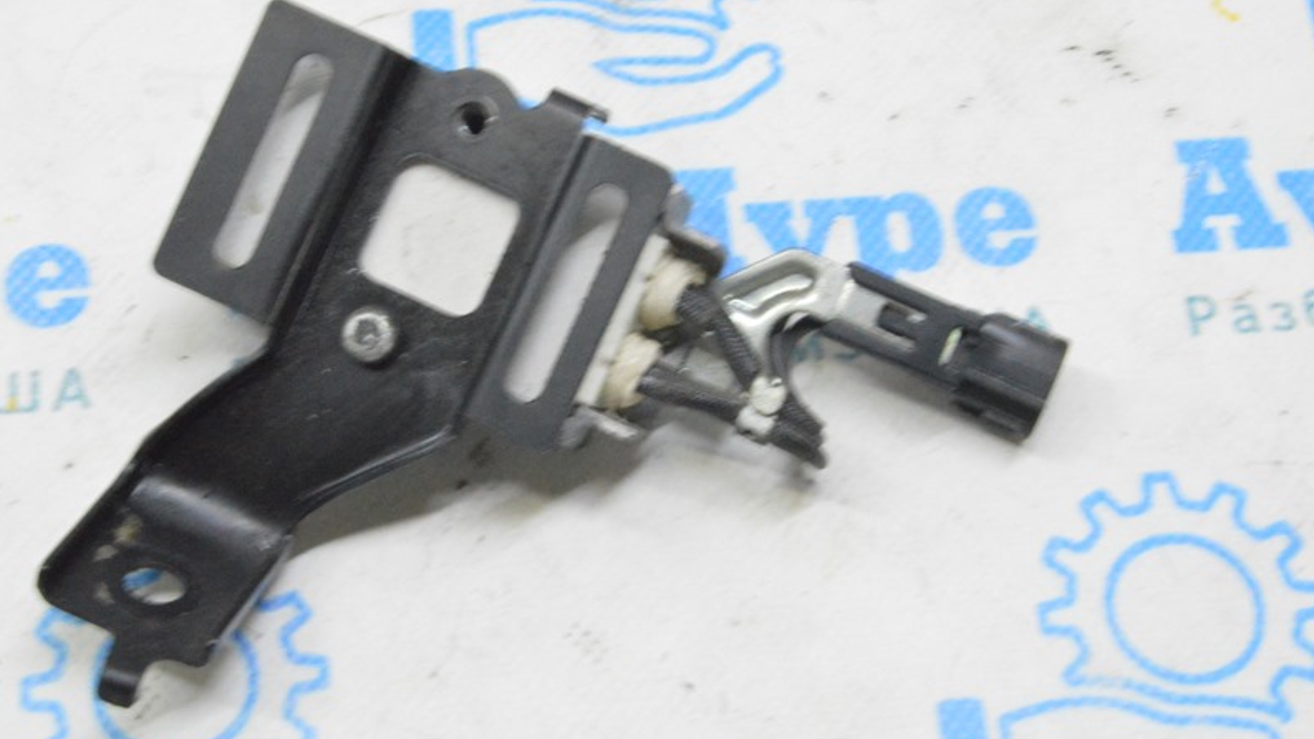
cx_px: 578
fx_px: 2683
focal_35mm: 77
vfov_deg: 15.7
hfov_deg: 27.5
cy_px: 317
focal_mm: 38
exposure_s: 1/15
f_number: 20
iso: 6400
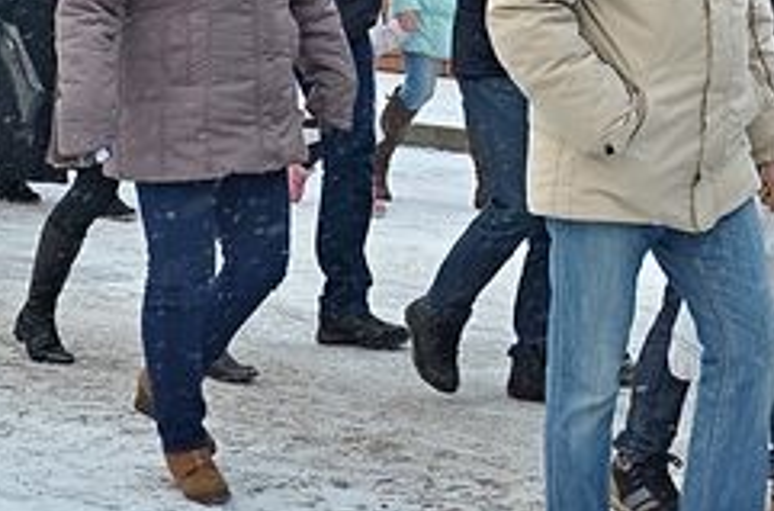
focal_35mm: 159
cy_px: -66
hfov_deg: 12.7
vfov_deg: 8.5
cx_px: 832
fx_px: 3407
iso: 160
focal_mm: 30
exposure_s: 1/160
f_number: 5
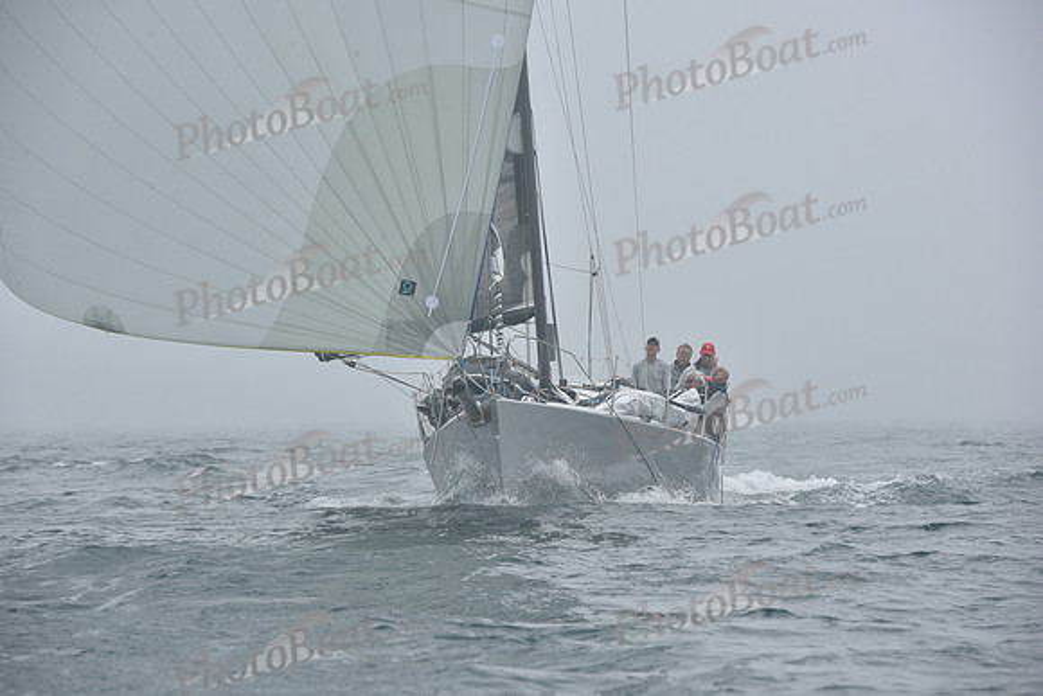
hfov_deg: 10.3
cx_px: 522
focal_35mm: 200
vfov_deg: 6.9
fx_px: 5796
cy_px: 348
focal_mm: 200
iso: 250
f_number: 10
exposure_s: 1/800
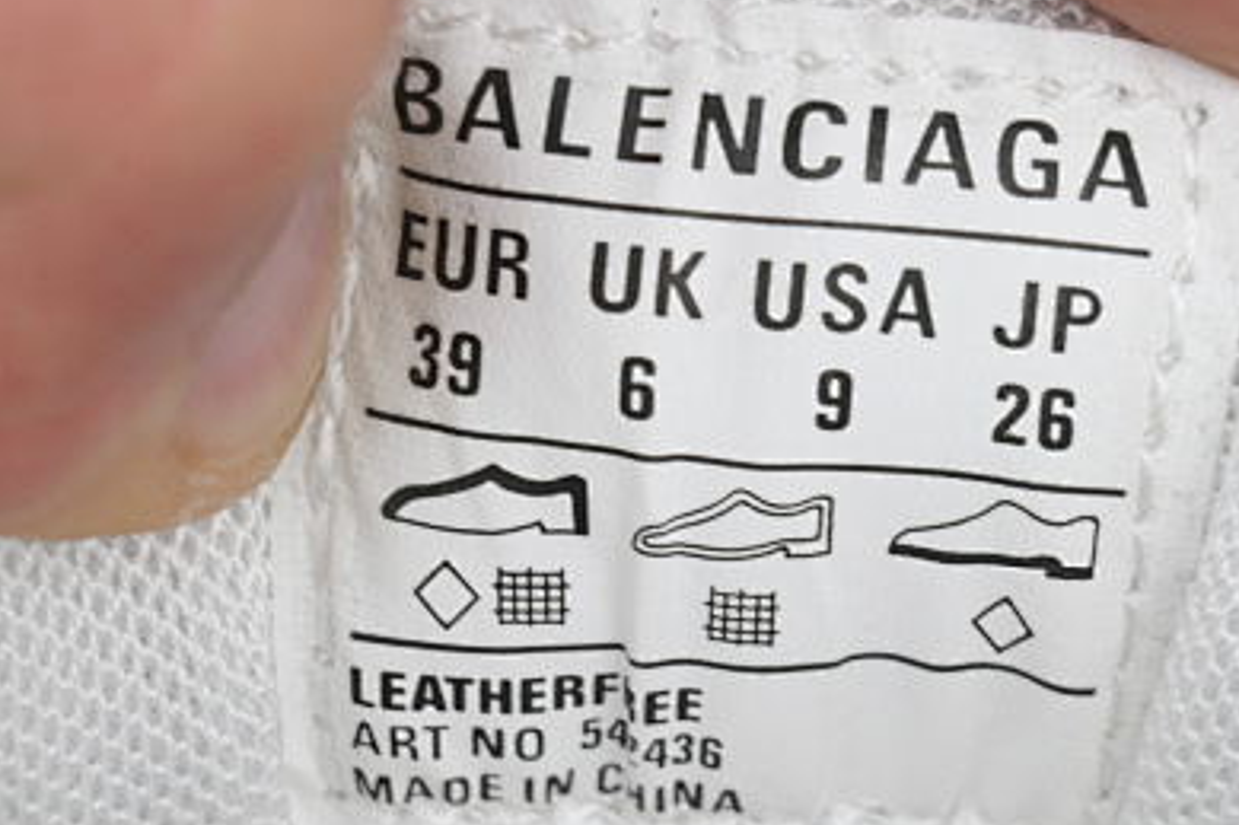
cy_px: 569
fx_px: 8497
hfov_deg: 8.3
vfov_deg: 5.6
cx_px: 863
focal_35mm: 247
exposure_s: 1/125
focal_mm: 120
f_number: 13
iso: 800
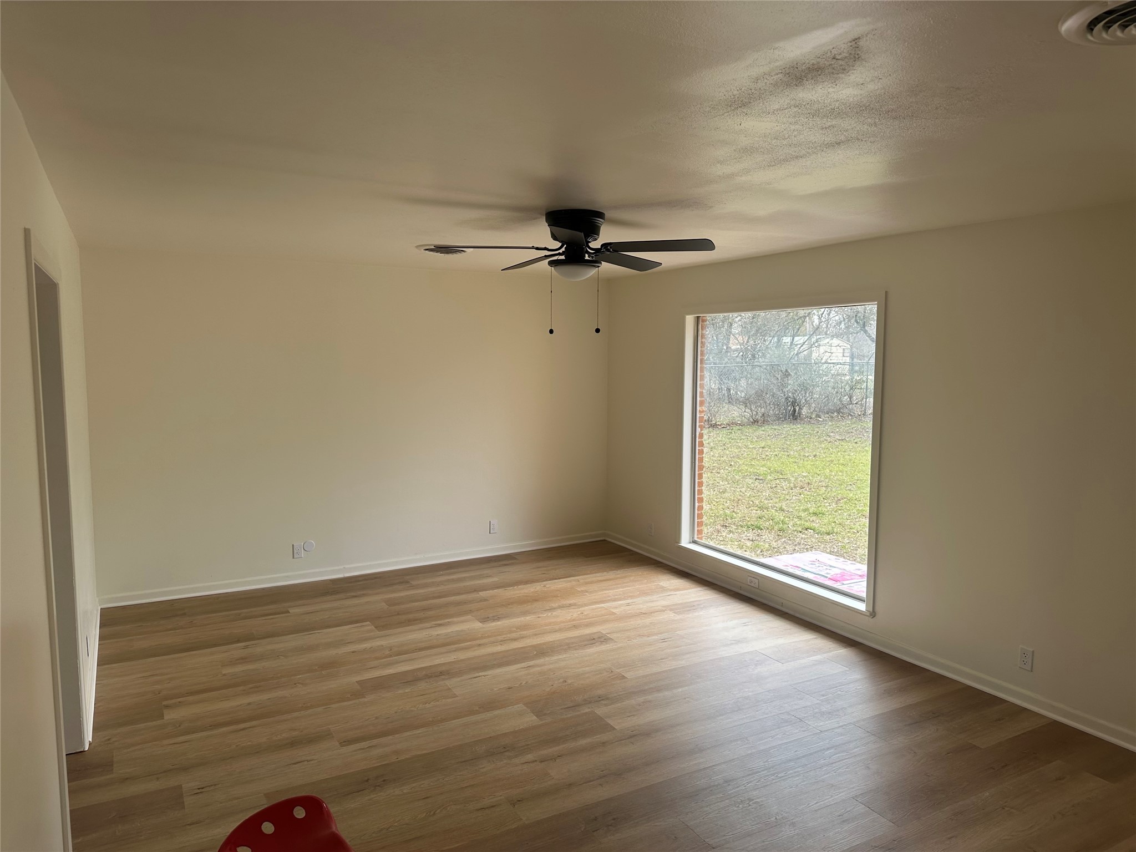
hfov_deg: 71.6
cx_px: 568
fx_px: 788
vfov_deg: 56.8
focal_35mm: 24
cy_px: 426
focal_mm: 6.86
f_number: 1.78
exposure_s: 1/484
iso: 80
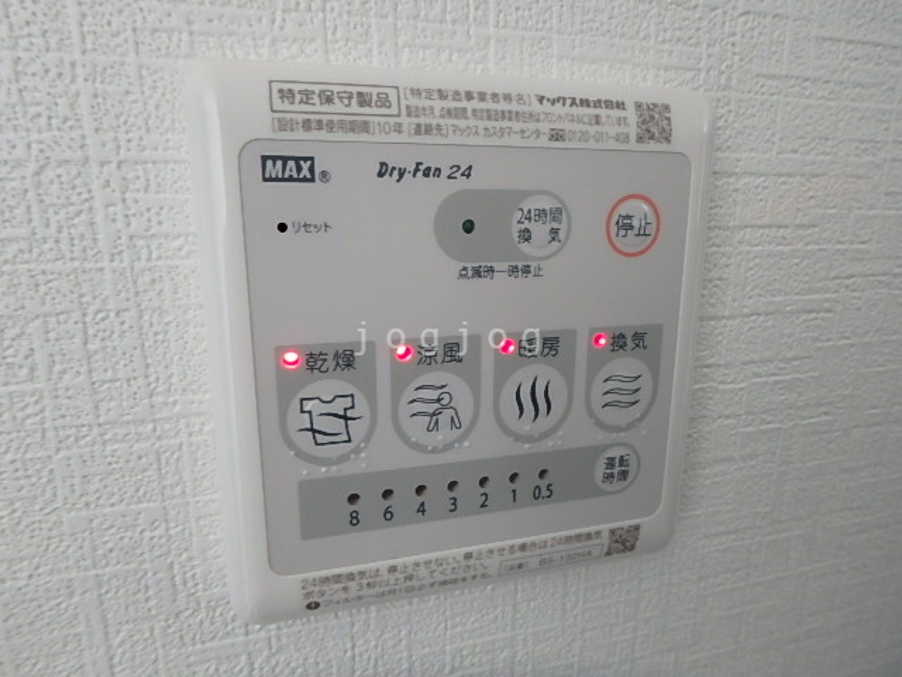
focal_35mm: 21
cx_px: 451
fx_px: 547
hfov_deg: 79.0
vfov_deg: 63.4
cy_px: 338
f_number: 3.5
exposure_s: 1/30
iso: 320
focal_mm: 3.7
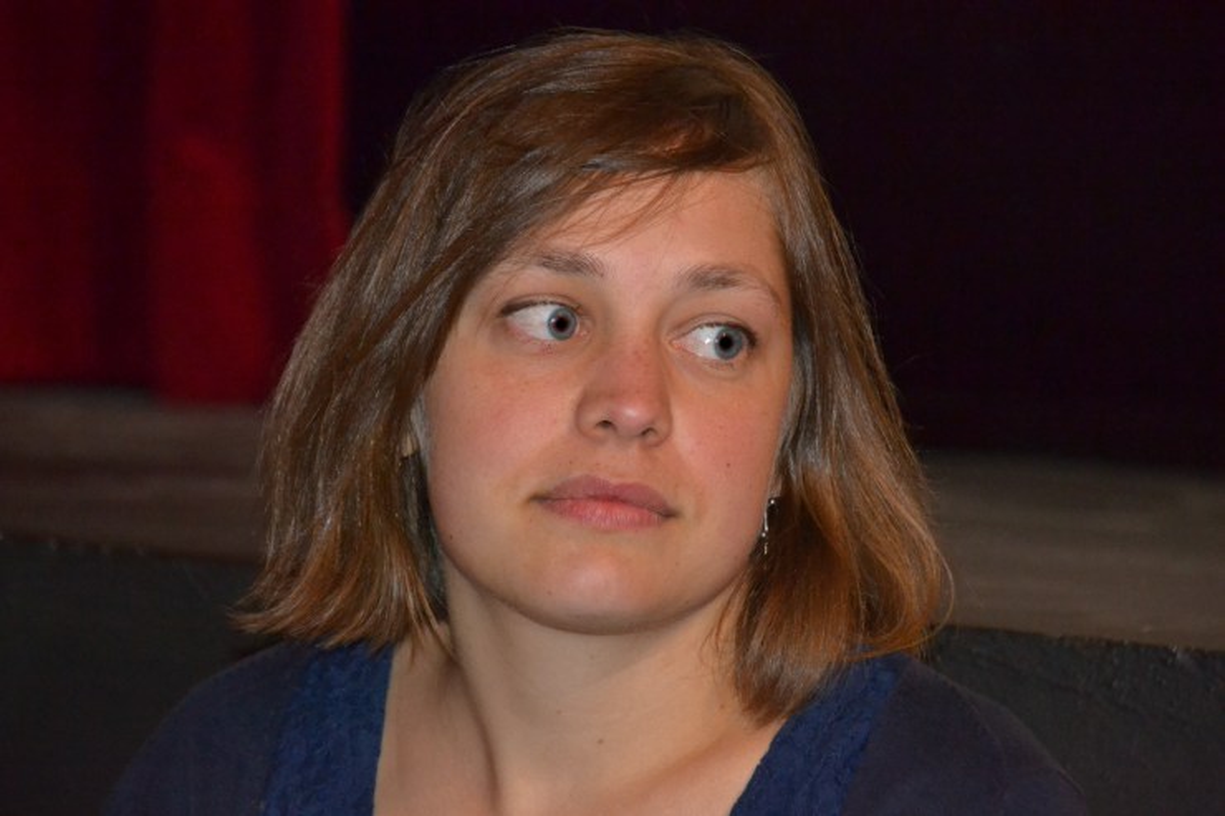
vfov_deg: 5.4
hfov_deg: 8.1
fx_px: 8675
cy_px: 408
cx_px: 612
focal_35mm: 255
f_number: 6
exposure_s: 1/60
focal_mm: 170
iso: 3200
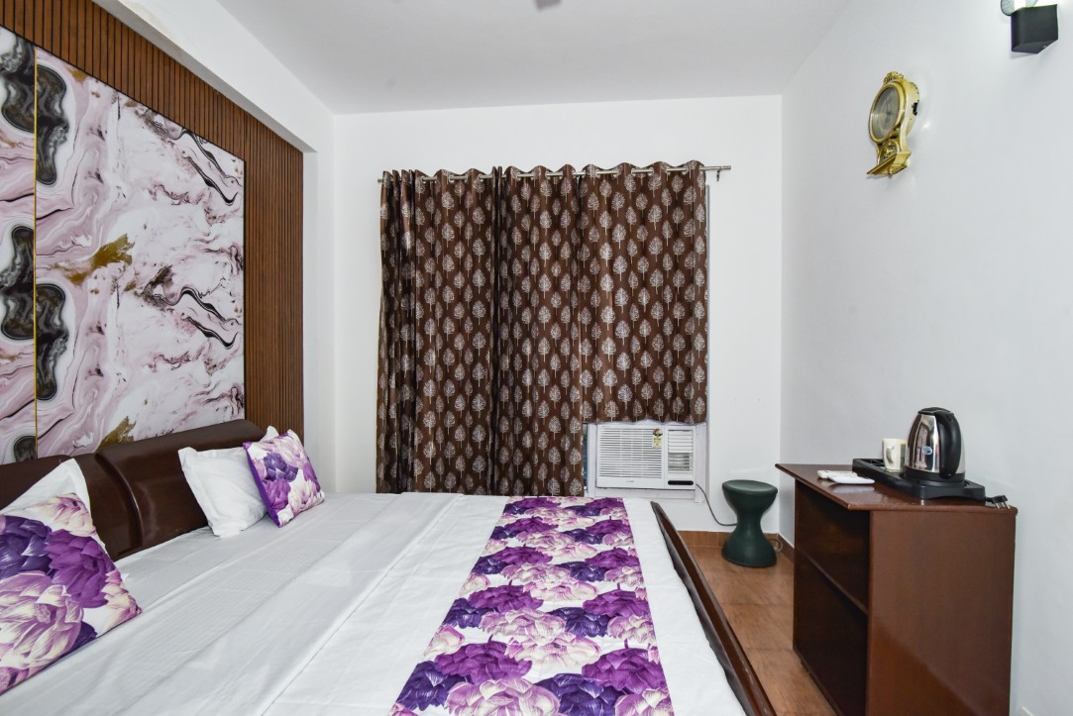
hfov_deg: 96.7
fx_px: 477
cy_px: 358
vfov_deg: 73.8
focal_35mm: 16
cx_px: 536
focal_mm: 16
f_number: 8
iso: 1000
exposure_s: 1/100
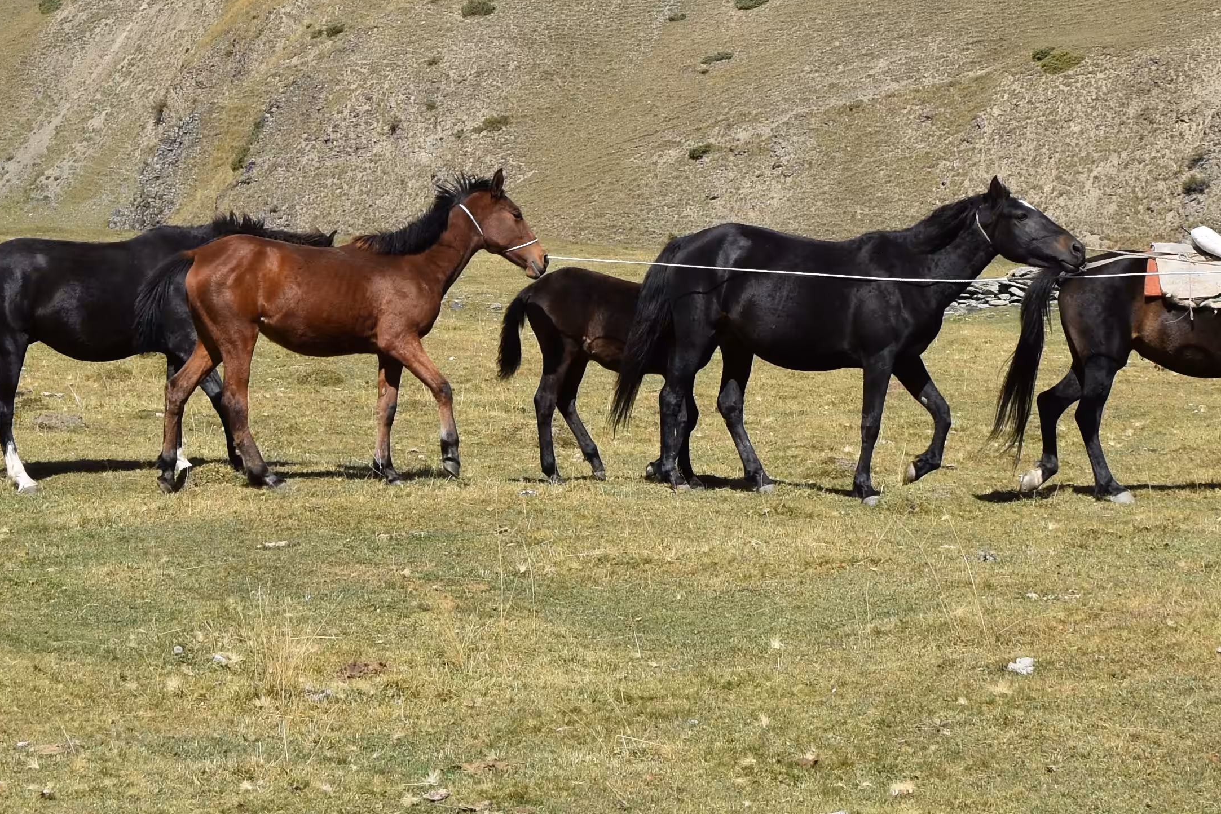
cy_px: -158
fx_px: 4511
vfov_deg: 10.2
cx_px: 657
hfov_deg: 15.4
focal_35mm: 133
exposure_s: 1/500
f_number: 8
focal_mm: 32
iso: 180
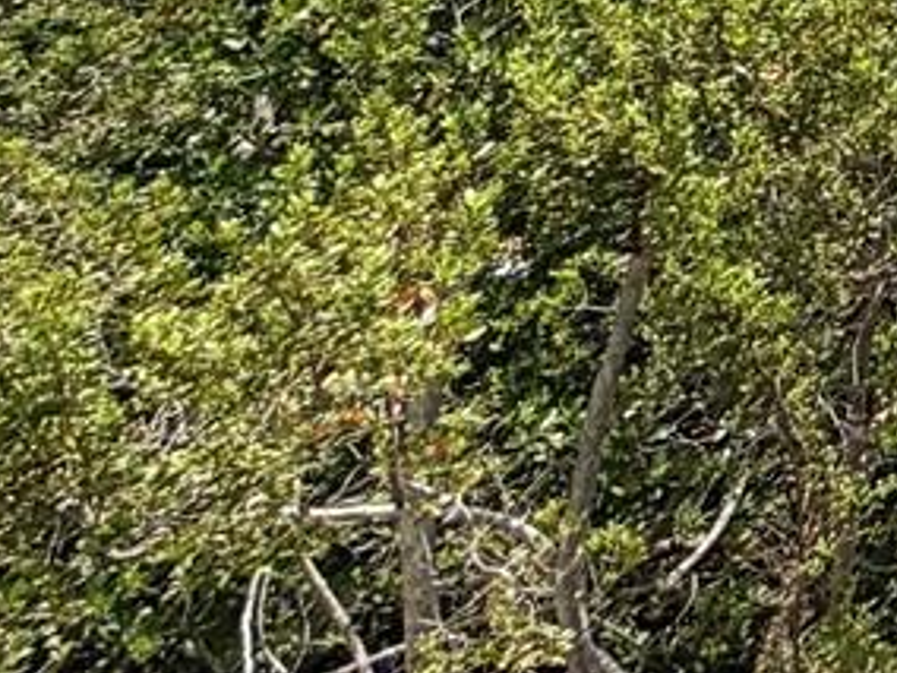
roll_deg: +0.3
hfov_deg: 14.7
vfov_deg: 13.4
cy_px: -967
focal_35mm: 79
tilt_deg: +4.2
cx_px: 2182
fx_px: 2047
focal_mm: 2.22
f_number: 2.2
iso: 20
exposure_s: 1/1105
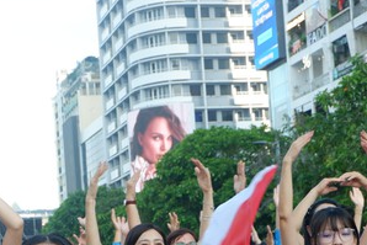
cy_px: 269
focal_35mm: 103
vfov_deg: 13.1
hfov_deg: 19.8
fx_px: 1050
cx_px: 127
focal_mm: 28.2
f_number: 4.5
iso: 200
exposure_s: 1/180
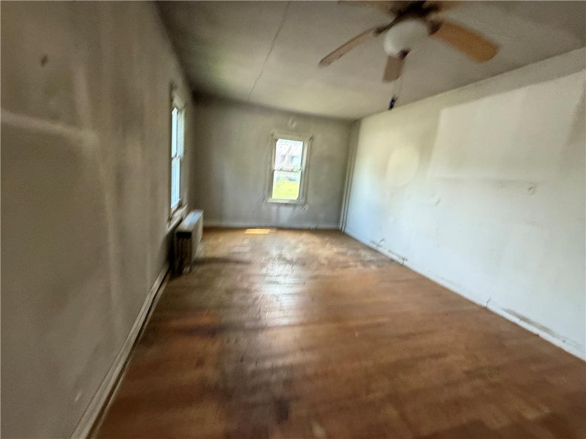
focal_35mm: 14
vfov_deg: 85.7
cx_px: 293
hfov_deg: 102.1
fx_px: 237
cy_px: 220
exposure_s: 1/60
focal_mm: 2.22
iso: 400
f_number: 2.2
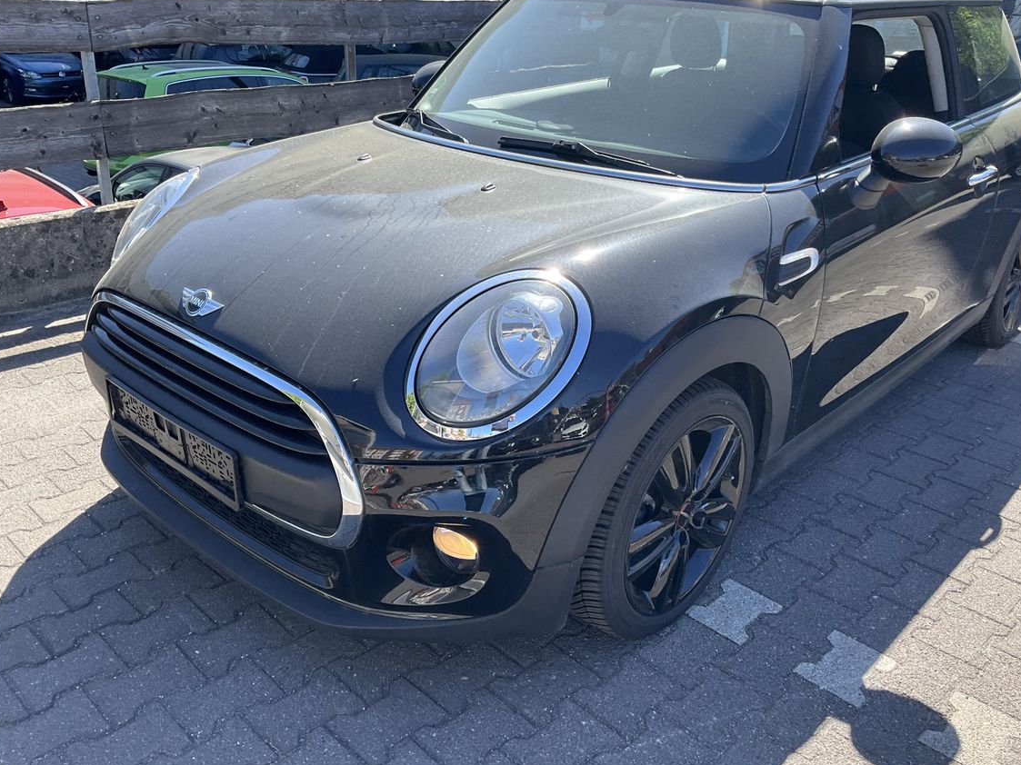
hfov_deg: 58.3
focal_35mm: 31
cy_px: 387
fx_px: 914
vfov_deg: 45.4
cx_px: 532
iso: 25
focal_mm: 3
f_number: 1.8
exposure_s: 1/457
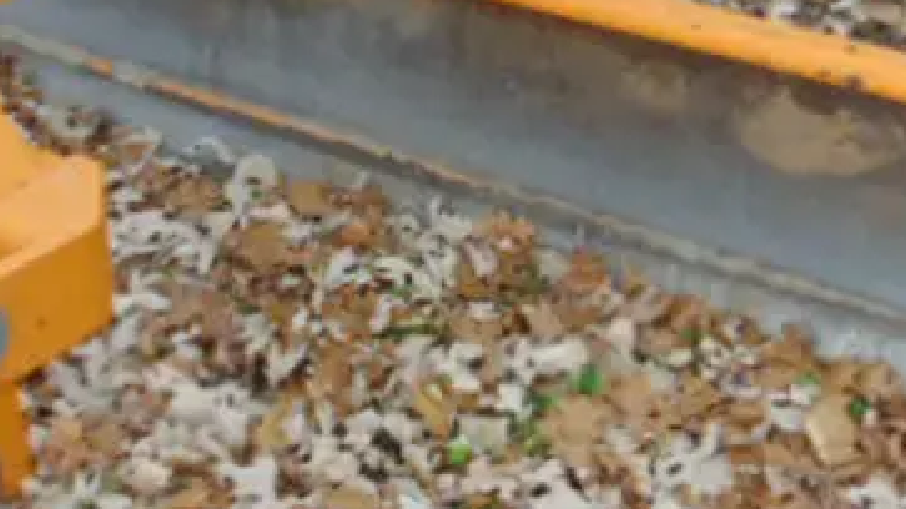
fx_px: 1729
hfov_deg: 29.3
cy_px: 145
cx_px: 352
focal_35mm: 72
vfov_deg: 16.7
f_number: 3
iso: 100
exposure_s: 1/50
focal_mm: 4.5
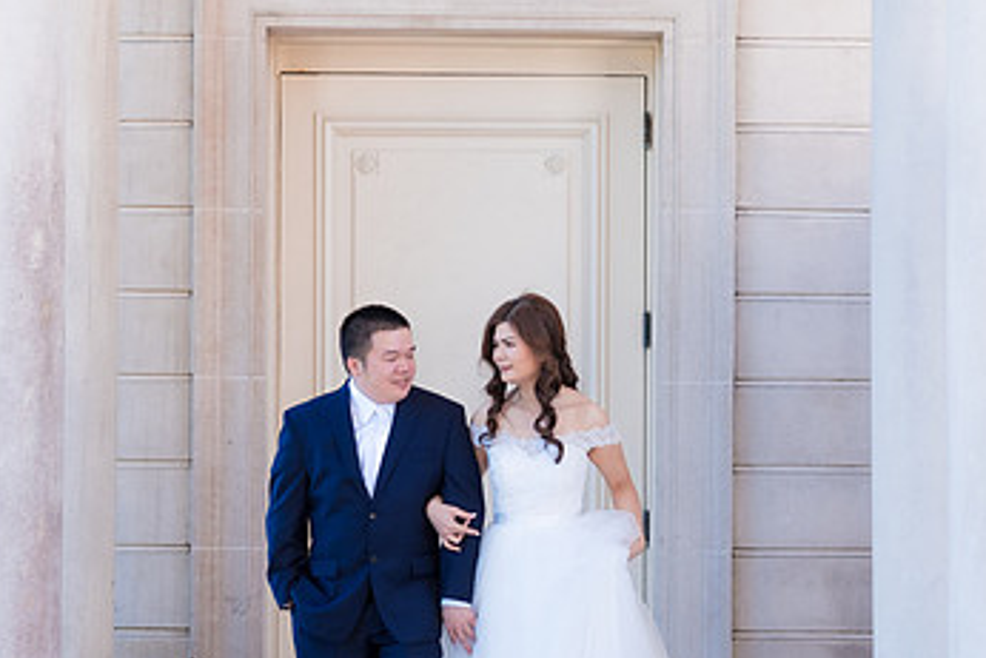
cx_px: 546
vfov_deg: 9.5
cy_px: 472
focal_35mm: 145
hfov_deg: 14.1
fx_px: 3973
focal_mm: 56
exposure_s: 1/320
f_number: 2.2
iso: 160
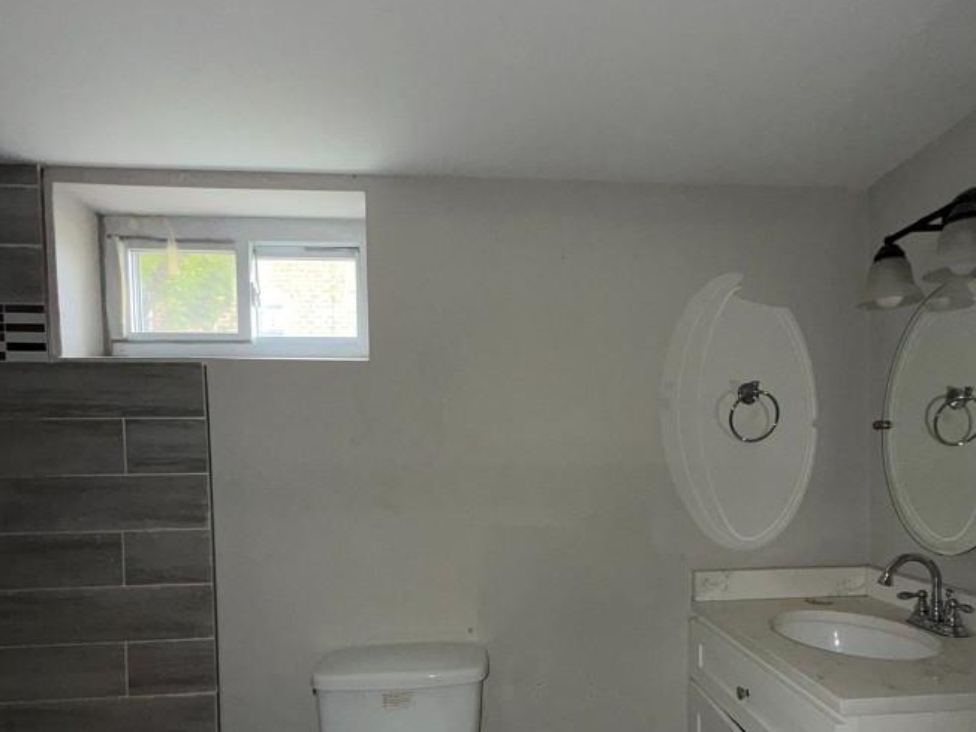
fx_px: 620
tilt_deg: -2.7
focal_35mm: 22
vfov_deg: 59.5
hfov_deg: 76.2
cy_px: 494
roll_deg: +1.2
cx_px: 537
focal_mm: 2.22
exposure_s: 1/60
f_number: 2.2
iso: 100
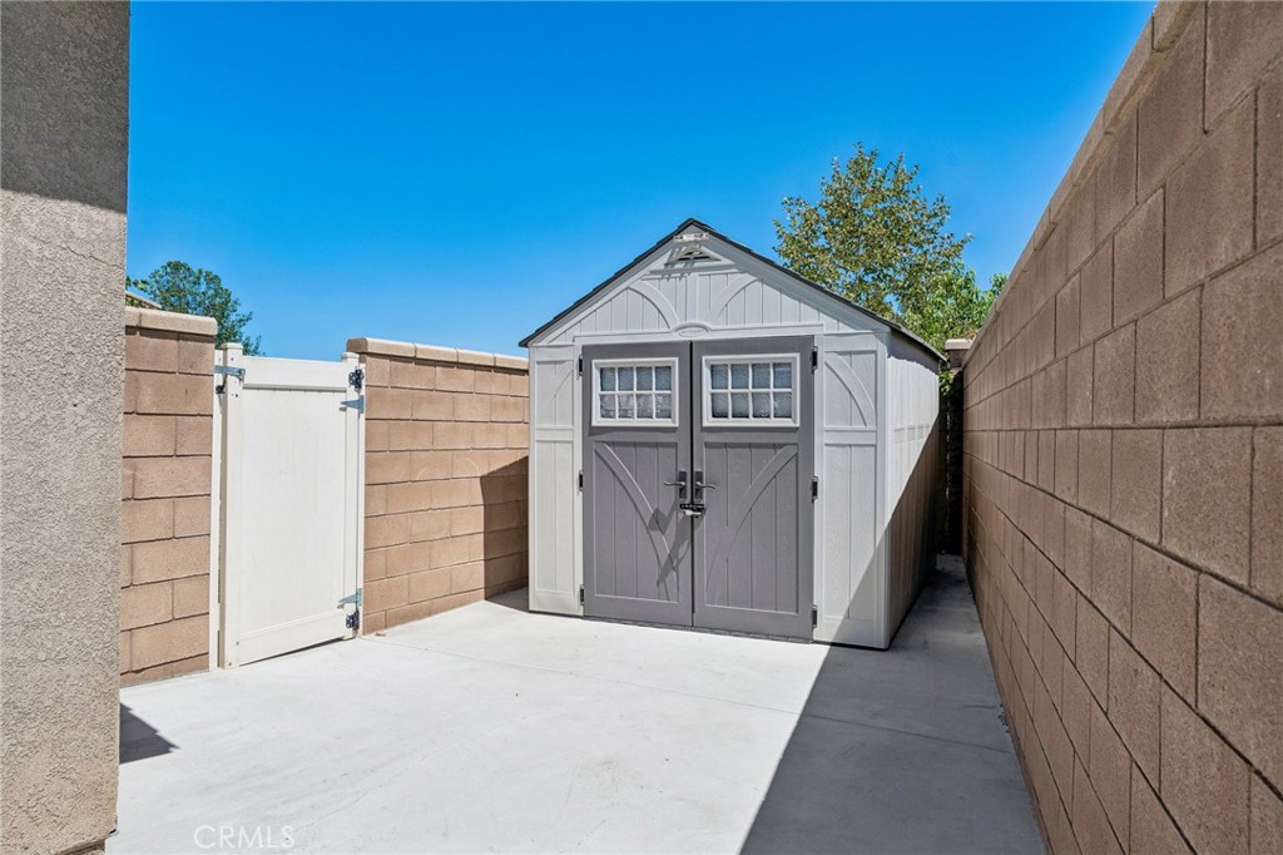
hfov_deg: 73.8
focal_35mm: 24
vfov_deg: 53.1
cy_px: 428
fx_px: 855
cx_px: 642
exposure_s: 1/1250
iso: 125
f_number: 8
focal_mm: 24
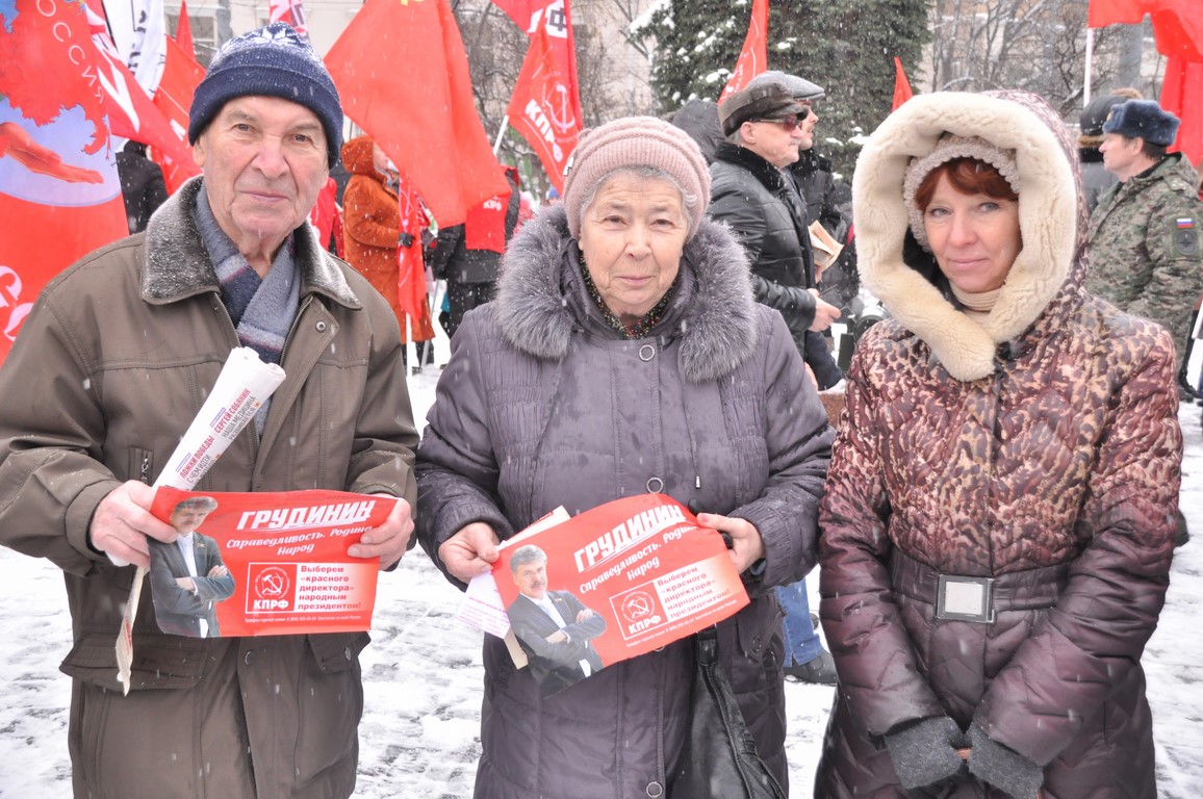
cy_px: 400
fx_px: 1602
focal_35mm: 48
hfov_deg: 41.2
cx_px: 602
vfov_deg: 28.0
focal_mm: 32
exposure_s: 1/160
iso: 1000
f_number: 6.3
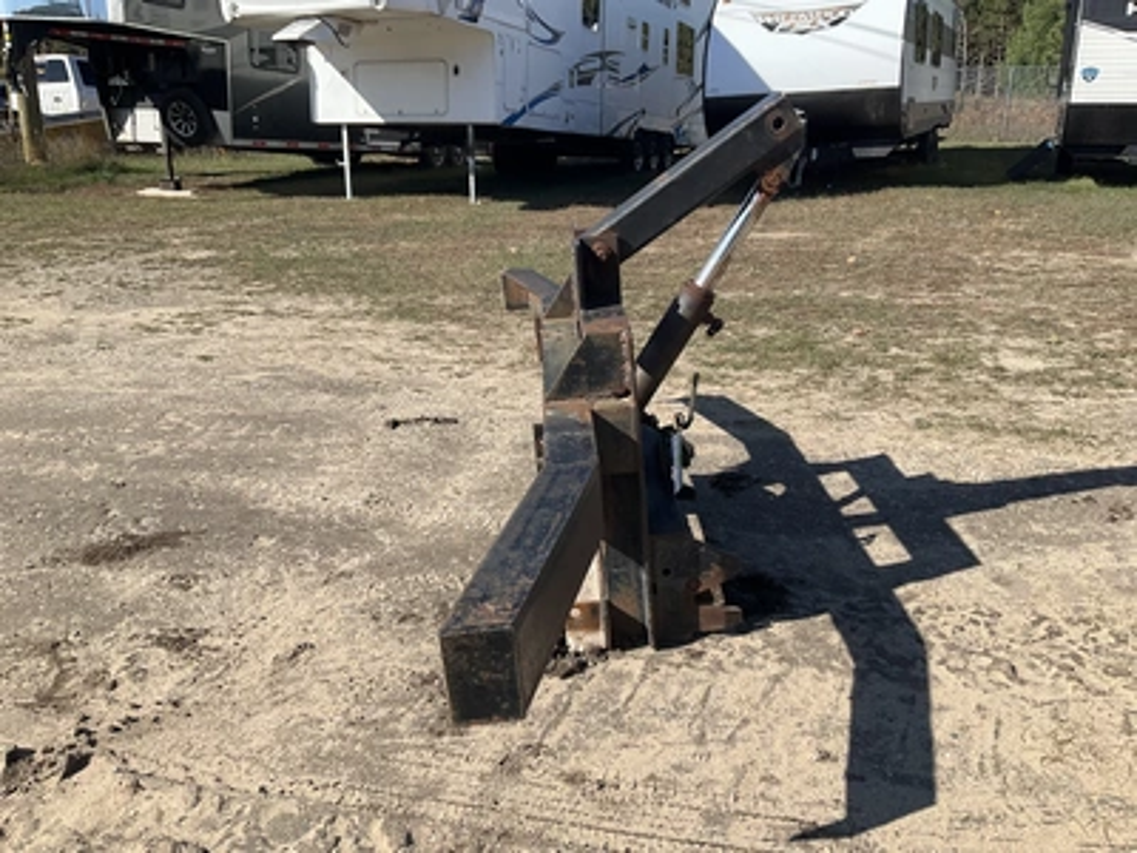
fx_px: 953
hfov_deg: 61.7
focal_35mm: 29
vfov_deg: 48.2
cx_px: 568
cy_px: 426
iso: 25
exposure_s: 1/1577
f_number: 1.8
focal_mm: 3
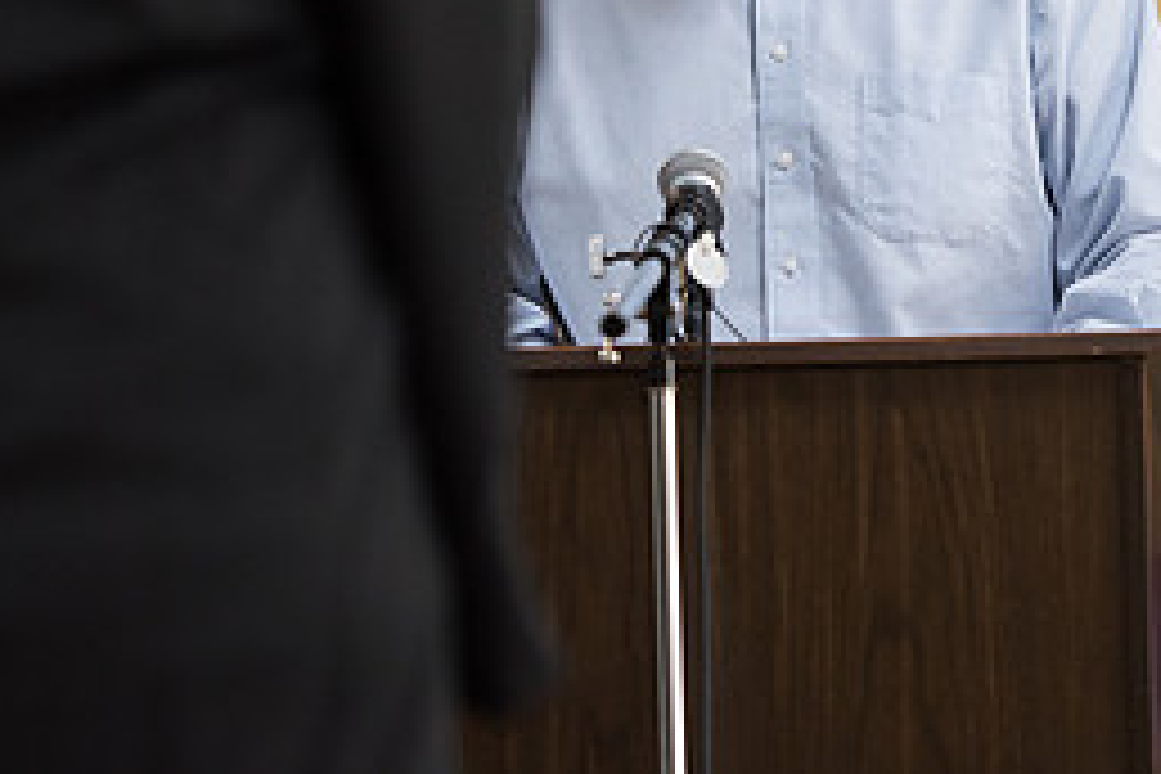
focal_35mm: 303
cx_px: 778
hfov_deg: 6.8
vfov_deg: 4.5
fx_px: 9771
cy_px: -88
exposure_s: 1/200
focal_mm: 135
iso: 2000
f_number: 3.2
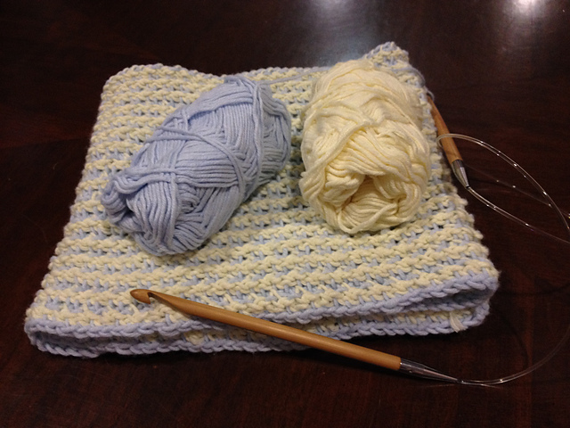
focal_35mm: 35
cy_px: 214
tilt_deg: -49.0
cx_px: 285
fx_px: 576
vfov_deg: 40.7
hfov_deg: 52.6
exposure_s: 1/20
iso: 200
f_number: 2.4
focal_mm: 4.28
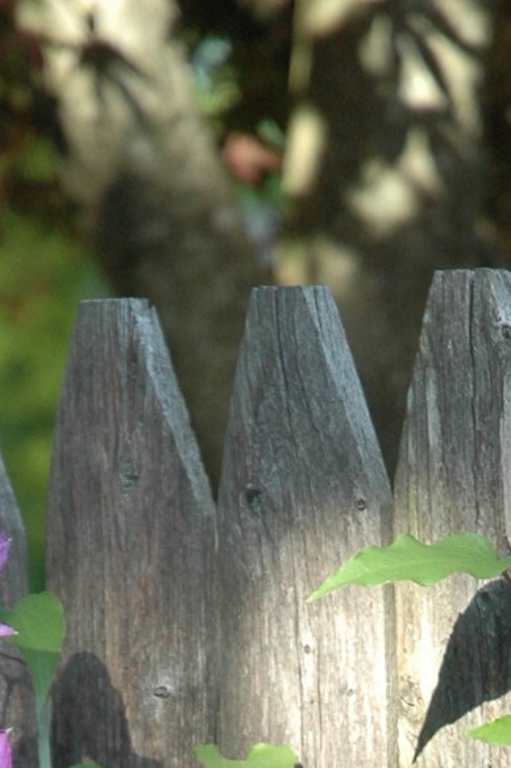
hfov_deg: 3.4
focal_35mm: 403
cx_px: 338
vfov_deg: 5.1
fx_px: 8600
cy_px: 1124
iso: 400
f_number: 4.5
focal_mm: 70
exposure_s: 1/250
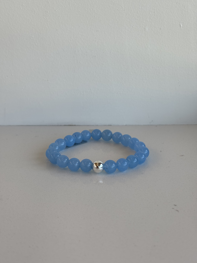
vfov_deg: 36.8
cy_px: 132
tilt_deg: -21.0
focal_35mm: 52
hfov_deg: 28.0
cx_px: 98
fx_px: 395
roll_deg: -0.6
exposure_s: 1/274
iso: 32
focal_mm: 5.96
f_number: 1.6
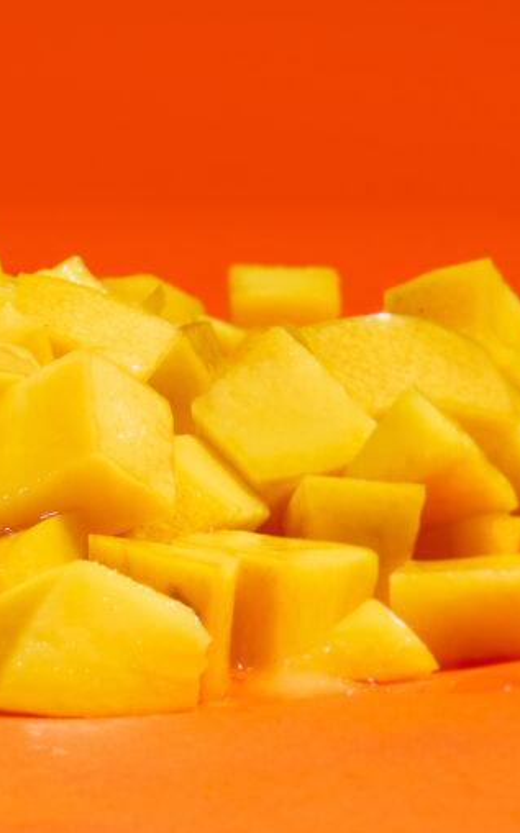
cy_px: -150
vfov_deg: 8.1
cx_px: -330
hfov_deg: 5.1
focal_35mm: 257
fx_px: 5834
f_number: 11
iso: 250
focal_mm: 50
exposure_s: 1/8
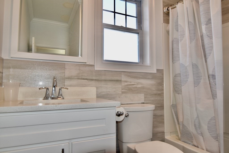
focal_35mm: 24
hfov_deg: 73.7
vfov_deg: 53.1
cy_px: 76
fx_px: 153
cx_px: 114
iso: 250
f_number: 2.8
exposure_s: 1/125
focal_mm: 16
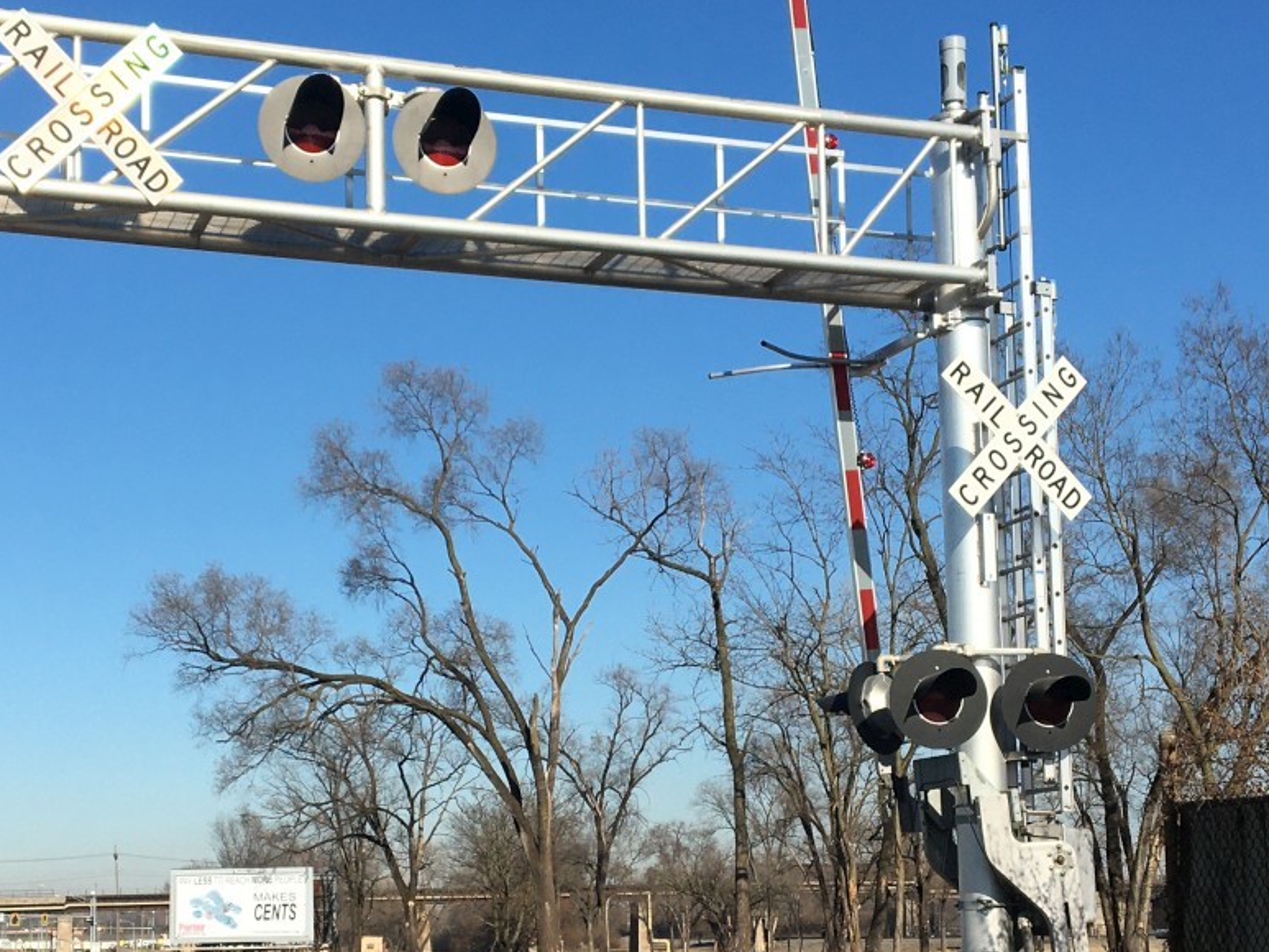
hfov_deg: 32.1
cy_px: 661
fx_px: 2200
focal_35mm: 60
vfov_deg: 24.3
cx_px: 557
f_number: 2.2
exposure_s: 1/2481
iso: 25
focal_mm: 4.15
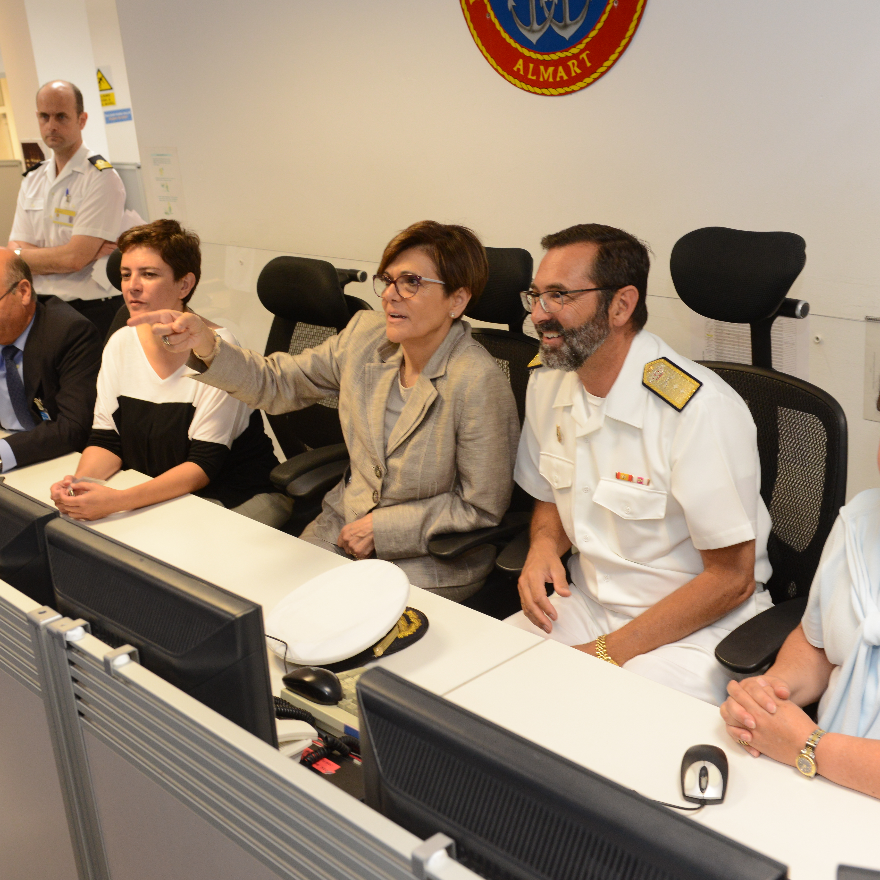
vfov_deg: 38.3
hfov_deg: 38.3
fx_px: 1266
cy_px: 435
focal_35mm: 44
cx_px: 387
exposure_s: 1/80
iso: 1600
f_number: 5.6
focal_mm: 34
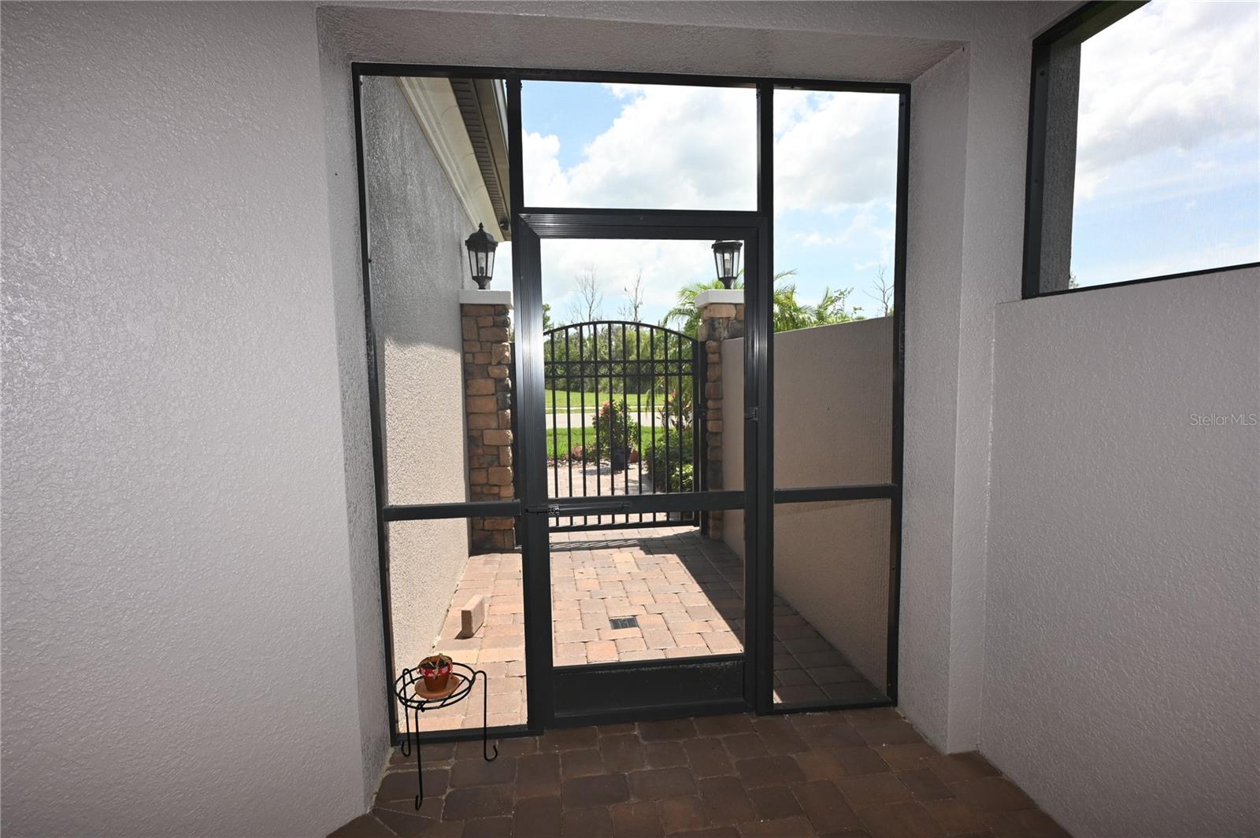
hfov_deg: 90.0
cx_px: 630
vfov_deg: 67.3
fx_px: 630
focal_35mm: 18
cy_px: 419
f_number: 6.3
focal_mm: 12
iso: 100
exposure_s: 1/160
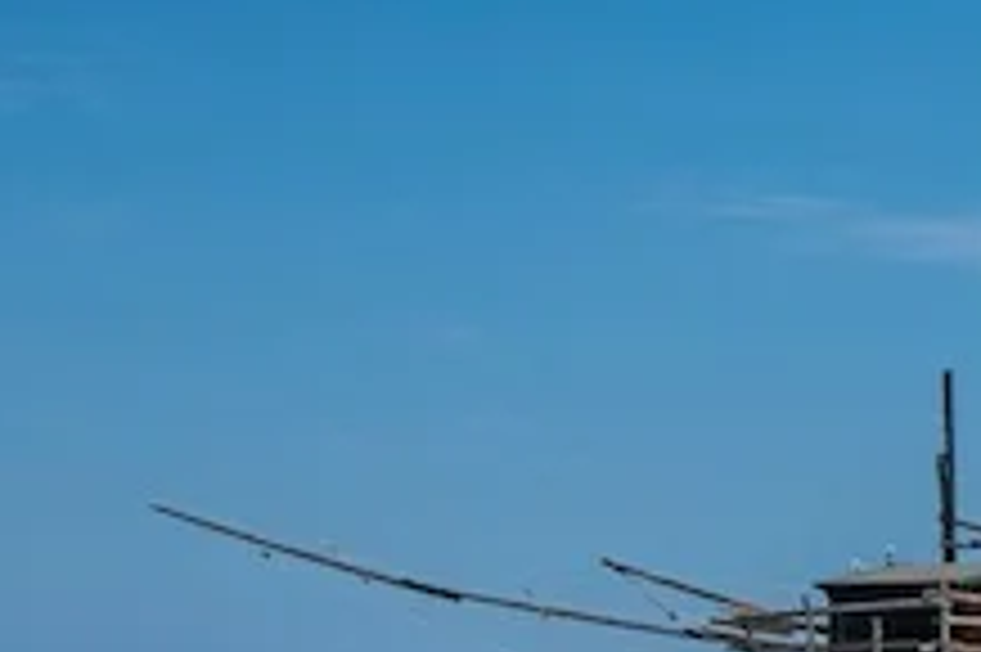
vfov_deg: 9.3
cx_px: 2480
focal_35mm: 146
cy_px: 728
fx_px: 3969
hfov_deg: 11.3
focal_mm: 26.5
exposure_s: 1/160
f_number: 16
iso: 100
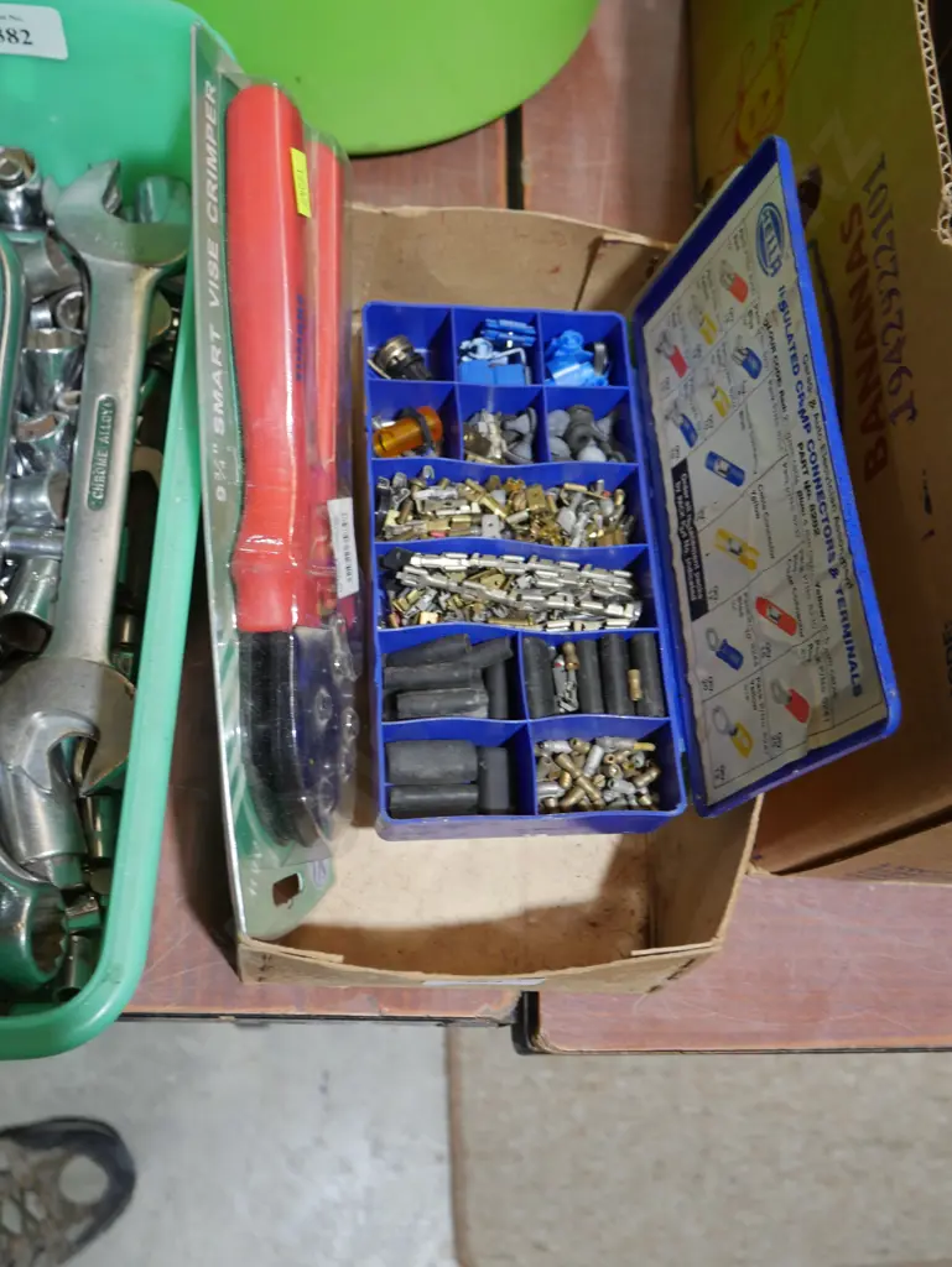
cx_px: 476
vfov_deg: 53.9
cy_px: 634
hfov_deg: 41.8
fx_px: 1246
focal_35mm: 34
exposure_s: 1/60
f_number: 4
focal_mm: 17
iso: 400
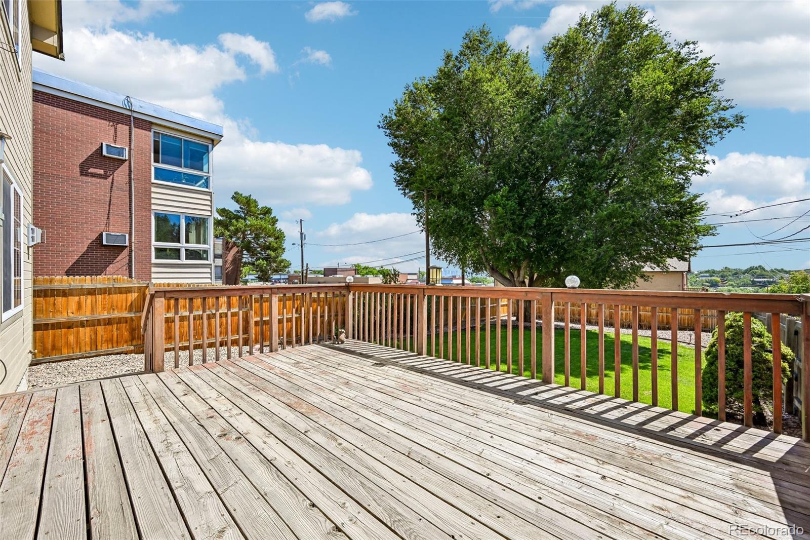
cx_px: 405
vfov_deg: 81.2
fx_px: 315
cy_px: 270
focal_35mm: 14
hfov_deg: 104.3
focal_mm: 14
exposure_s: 1/100
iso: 64
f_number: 10
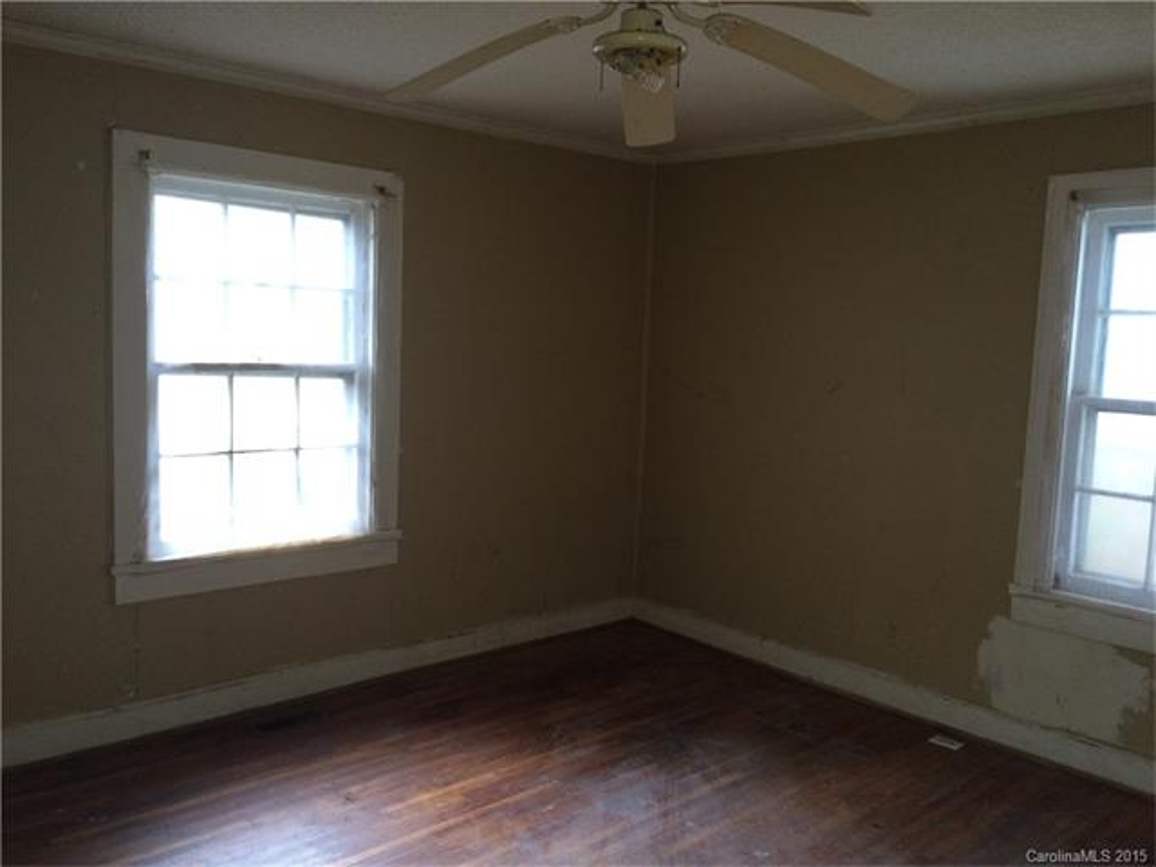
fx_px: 968
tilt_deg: -8.7
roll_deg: -1.9
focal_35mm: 29
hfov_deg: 61.7
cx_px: 578
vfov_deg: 48.2
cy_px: 434
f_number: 2.2
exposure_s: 1/30
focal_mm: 4.15
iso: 125
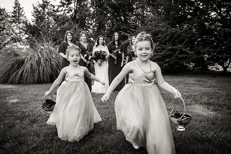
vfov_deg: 45.0
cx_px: 116
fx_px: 186
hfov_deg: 63.6
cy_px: 77
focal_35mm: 29
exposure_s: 1/160
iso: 500
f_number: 5.6
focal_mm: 29
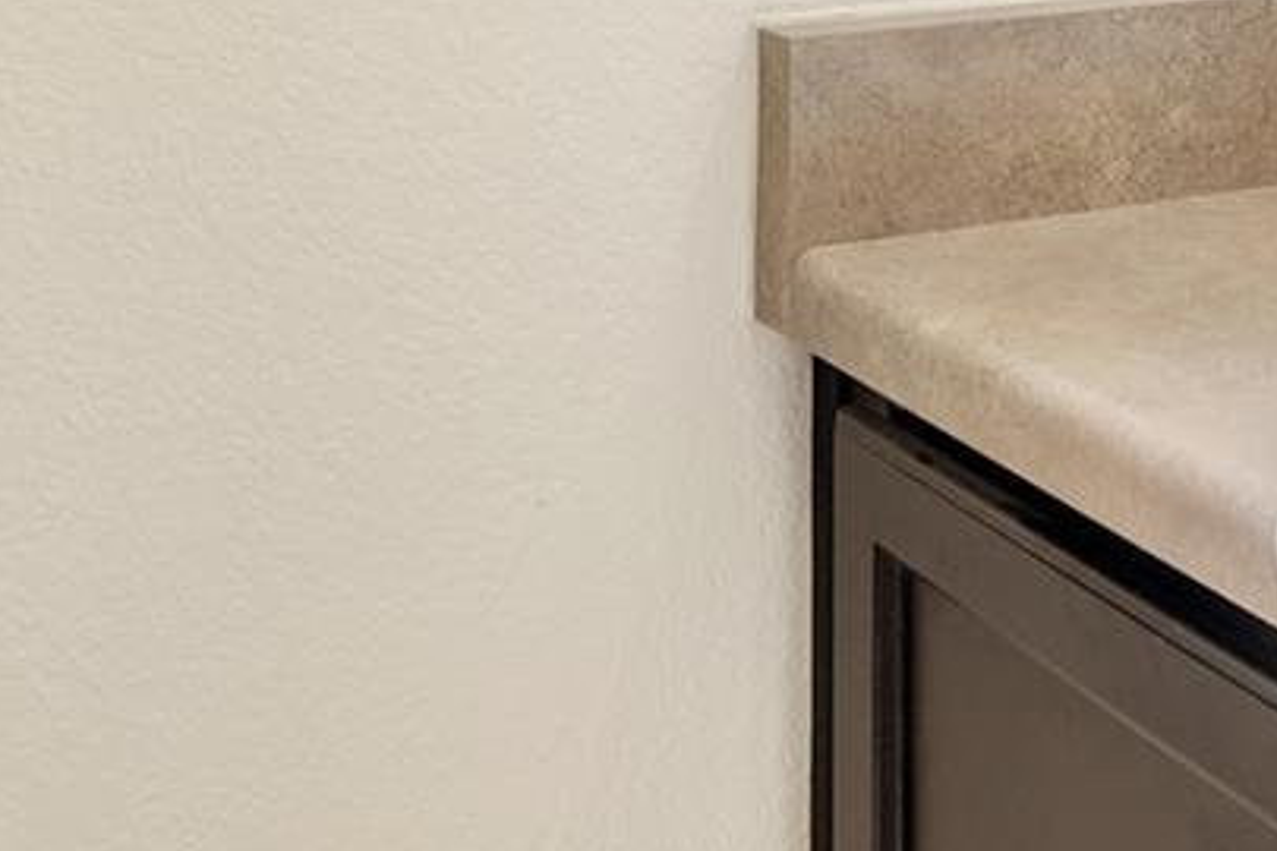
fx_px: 2660
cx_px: 984
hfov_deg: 26.6
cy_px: -481
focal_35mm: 75
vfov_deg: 16.4
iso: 100
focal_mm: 19
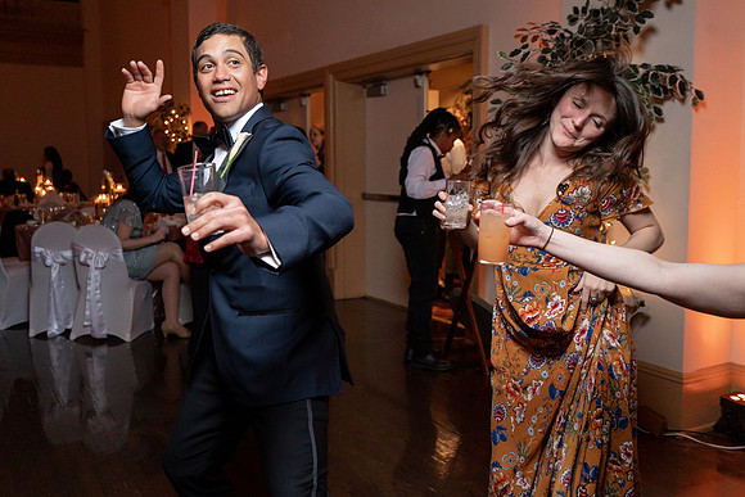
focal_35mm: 37
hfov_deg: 52.4
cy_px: 242
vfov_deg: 36.4
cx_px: 373
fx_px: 757
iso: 2000
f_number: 4
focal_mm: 35
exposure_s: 1/200
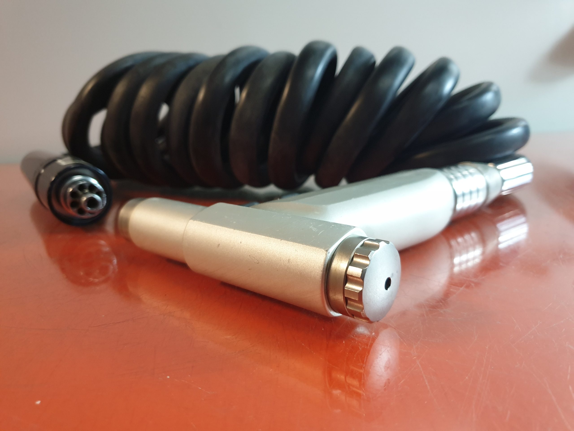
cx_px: 287
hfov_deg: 67.3
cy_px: 216
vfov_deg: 53.1
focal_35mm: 26
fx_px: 431
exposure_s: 1/50
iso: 320
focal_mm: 4.3
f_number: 1.5
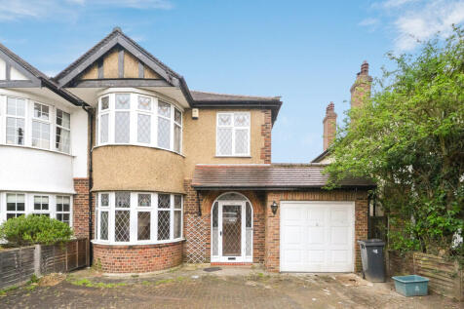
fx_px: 193
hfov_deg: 100.4
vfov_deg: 77.3
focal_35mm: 15
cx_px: 232
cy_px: 154
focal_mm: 10
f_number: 10
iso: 3200
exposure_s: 1/400
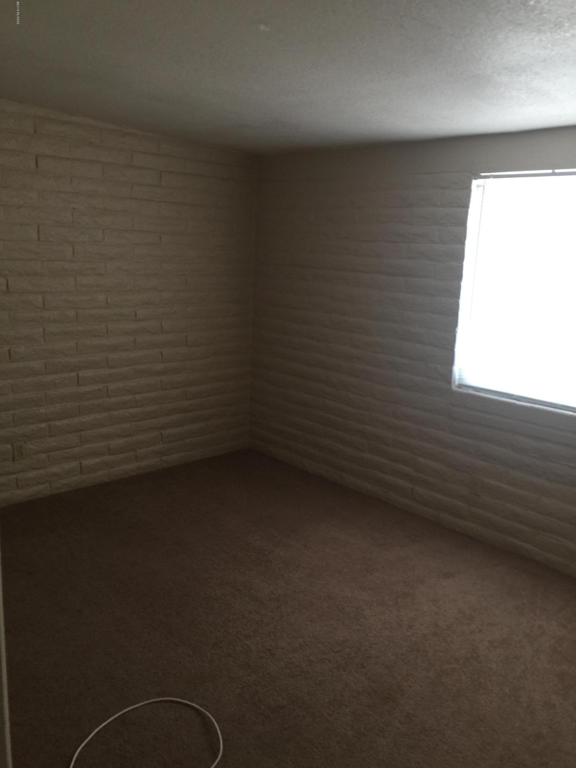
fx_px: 643
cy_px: 384
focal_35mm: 29
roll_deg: -1.8
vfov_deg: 61.7
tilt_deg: -10.3
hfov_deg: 48.2
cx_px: 288
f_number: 2.2
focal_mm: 4.15
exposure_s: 1/15
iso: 40
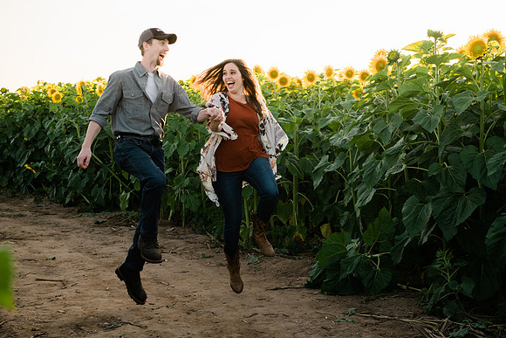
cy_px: 169
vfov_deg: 23.4
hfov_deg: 34.5
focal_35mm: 58
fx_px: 815
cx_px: 253
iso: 320
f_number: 5.6
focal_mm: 58
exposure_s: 1/320
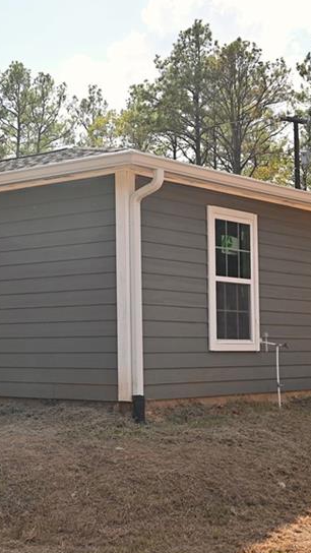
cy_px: 289
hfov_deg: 18.0
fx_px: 967
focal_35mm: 66
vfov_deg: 31.9
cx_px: 25
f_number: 6.3
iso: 100
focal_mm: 33.5
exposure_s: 1/320
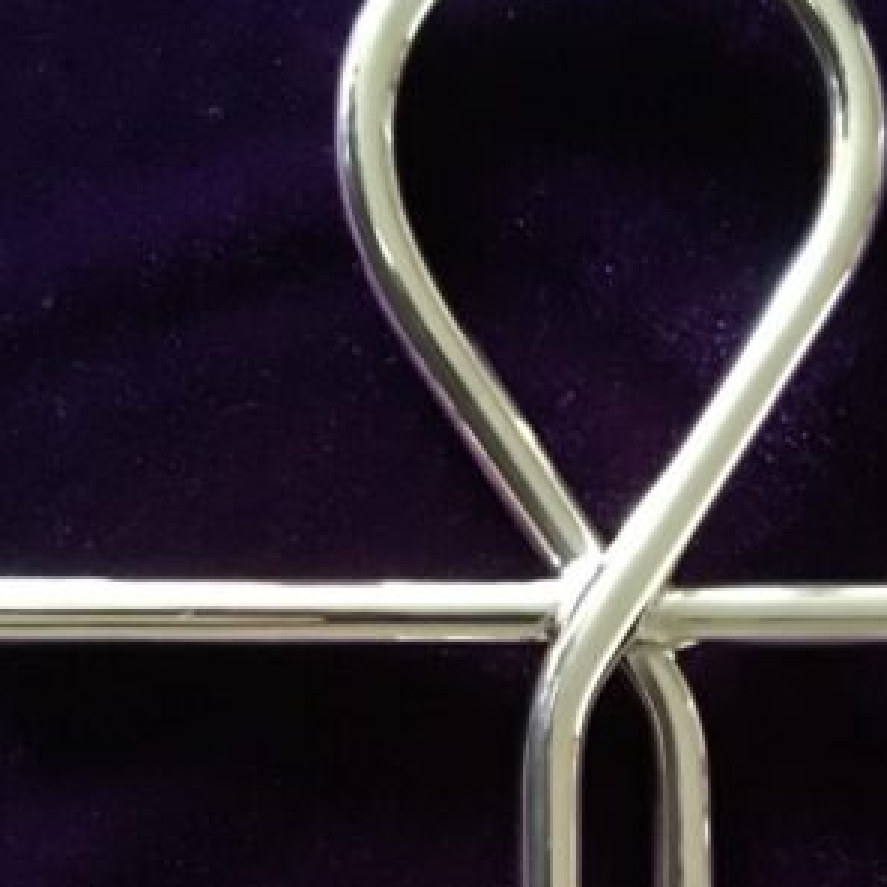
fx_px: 2000
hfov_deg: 24.6
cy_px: 932
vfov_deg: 23.7
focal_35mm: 69
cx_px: 699
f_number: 2.2
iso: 1000
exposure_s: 1/17
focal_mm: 4.15
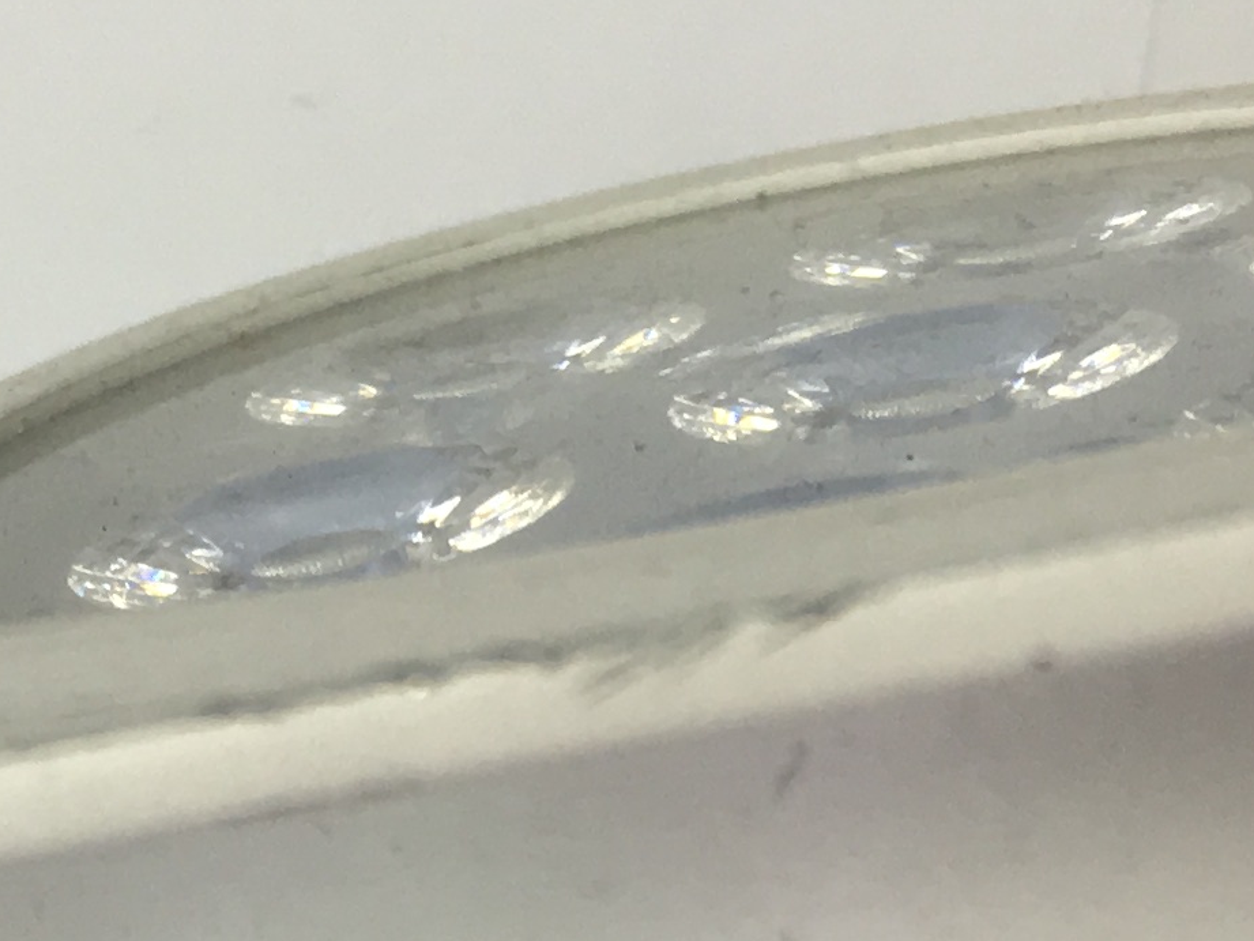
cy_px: 1958
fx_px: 4601
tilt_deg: -78.6
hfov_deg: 15.5
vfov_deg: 10.6
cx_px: 358
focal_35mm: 127
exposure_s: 1/100
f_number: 2.2
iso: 40
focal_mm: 4.15
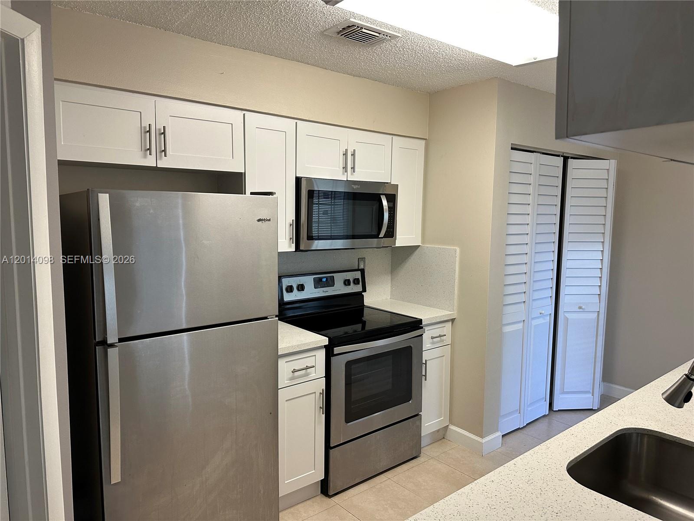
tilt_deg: -7.1
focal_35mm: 24
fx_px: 481
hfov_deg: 71.6
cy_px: 260
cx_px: 347
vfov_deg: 56.8
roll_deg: -0.5
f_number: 1.78
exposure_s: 1/120
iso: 200
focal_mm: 6.86
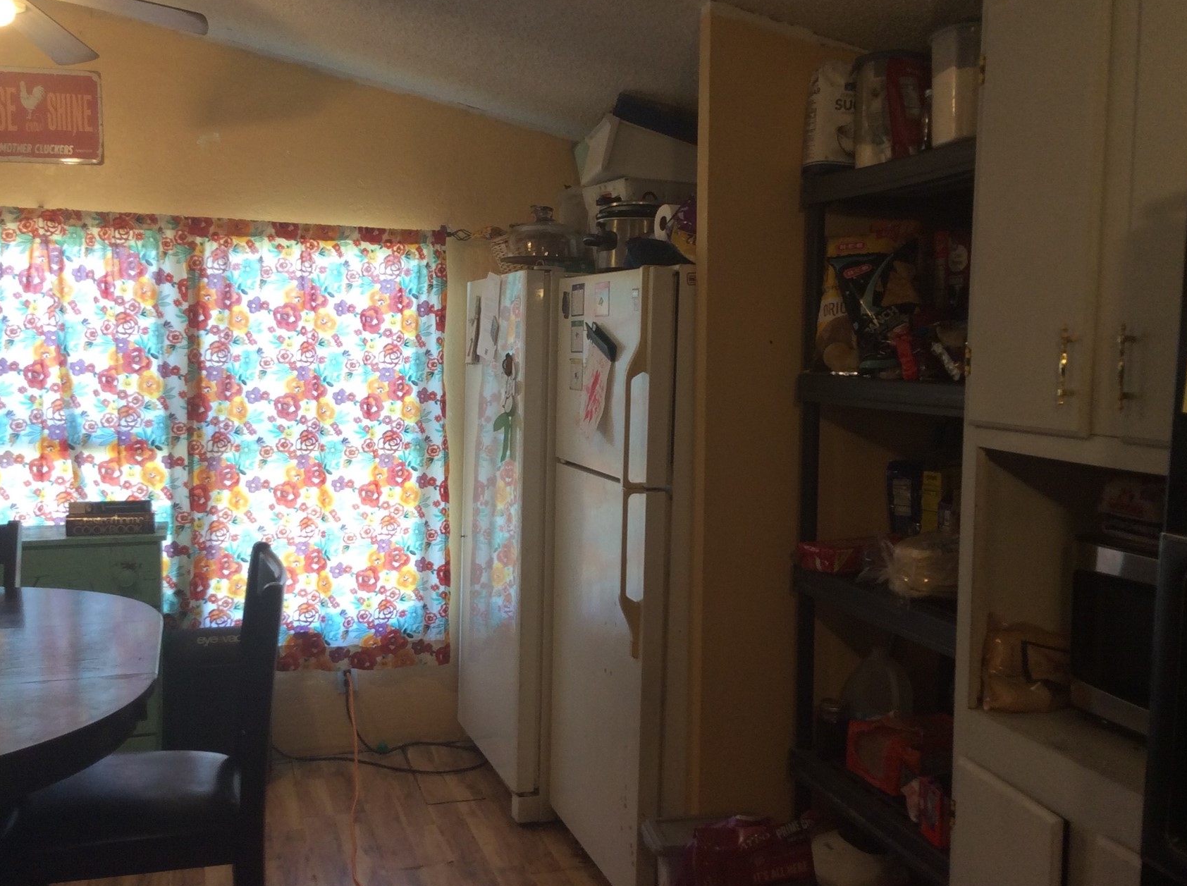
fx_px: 1335
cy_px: 453
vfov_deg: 36.7
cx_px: 654
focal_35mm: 39
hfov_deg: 47.9
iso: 40
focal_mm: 3.3
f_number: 2.4
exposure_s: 1/30
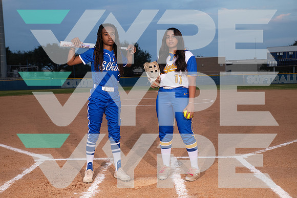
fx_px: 363
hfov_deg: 44.5
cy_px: 99
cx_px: 148
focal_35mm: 44
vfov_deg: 30.5
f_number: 6.3
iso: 400
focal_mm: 44
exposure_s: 1/320
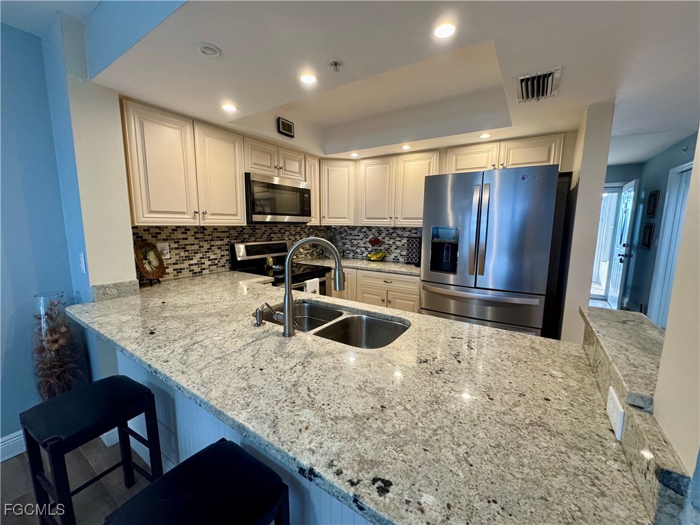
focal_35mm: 14
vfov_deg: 85.7
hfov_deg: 102.1
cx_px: 350
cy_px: 262
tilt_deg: -8.5
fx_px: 283
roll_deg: -0.3
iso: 200
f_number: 2.2
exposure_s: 1/120
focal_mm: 2.22
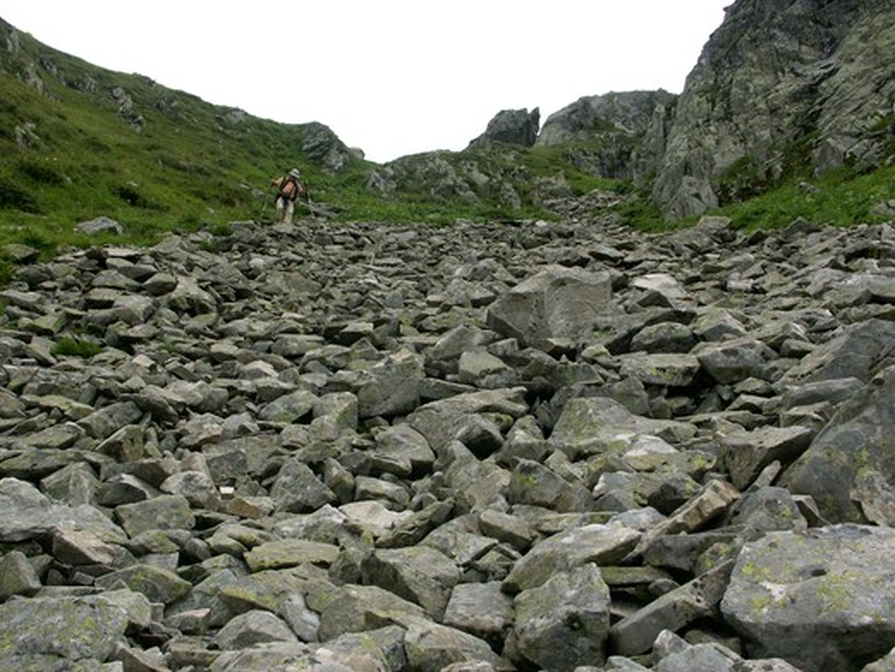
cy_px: 354
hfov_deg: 48.9
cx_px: 397
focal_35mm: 38
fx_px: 983
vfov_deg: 37.7
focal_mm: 8.45
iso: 64
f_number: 6.3
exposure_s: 1/200
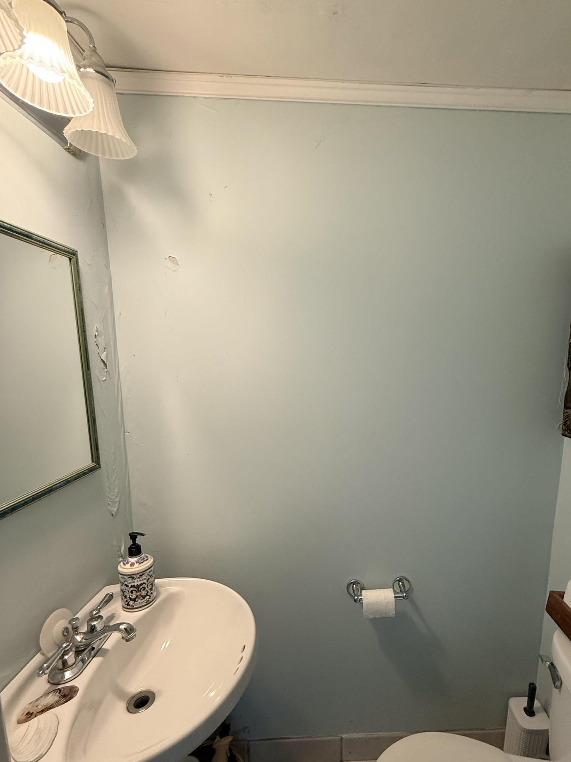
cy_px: 422
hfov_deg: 73.9
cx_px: 342
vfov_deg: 90.7
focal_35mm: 17
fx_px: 374
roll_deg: -0.7
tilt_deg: -10.1
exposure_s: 1/120
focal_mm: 2.22
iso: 320
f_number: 2.2
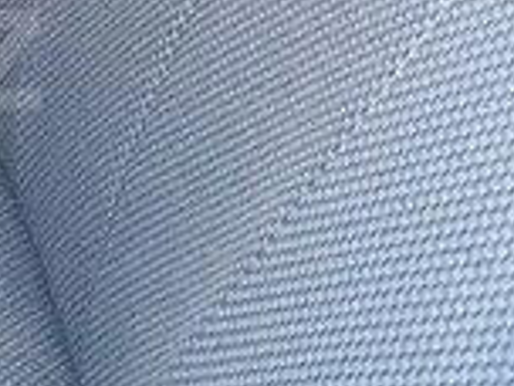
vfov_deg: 11.7
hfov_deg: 14.4
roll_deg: +2.2
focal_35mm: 126
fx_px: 1871
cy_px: 59
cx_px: -304
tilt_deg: -34.5
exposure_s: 1/25
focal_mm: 4.15
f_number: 2.2
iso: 250
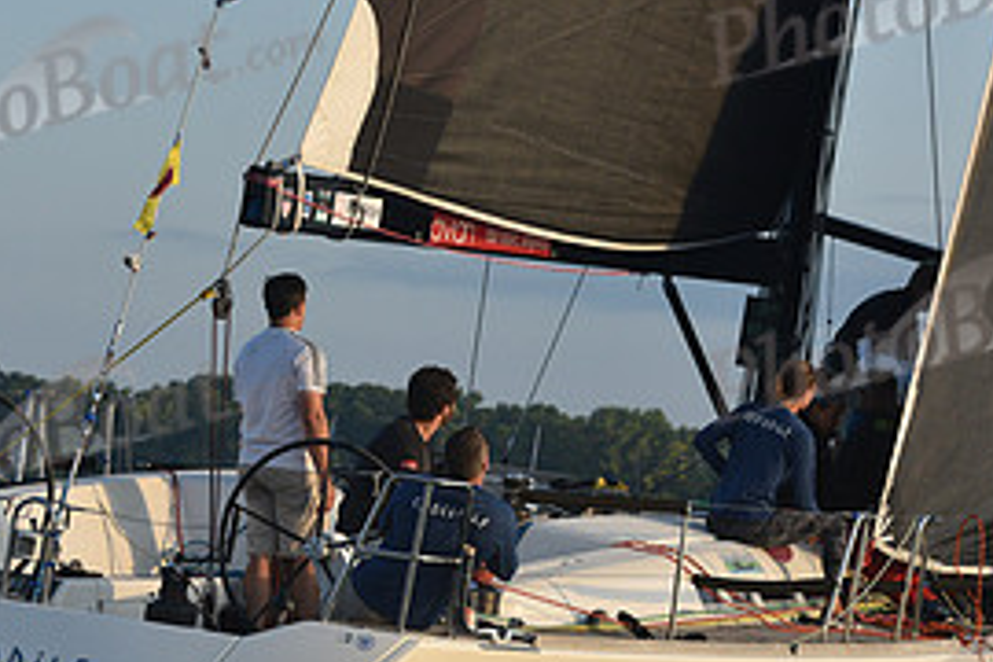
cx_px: 519
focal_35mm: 215
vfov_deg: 6.4
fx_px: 5930
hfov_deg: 9.6
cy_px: 572
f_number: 7.1
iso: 320
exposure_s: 1/800
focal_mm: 100
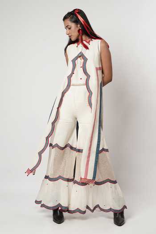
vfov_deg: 38.7
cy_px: 117
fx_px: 333
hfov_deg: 26.4
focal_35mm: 51
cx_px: 78
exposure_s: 1/200
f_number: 5.6
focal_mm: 51.2
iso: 100
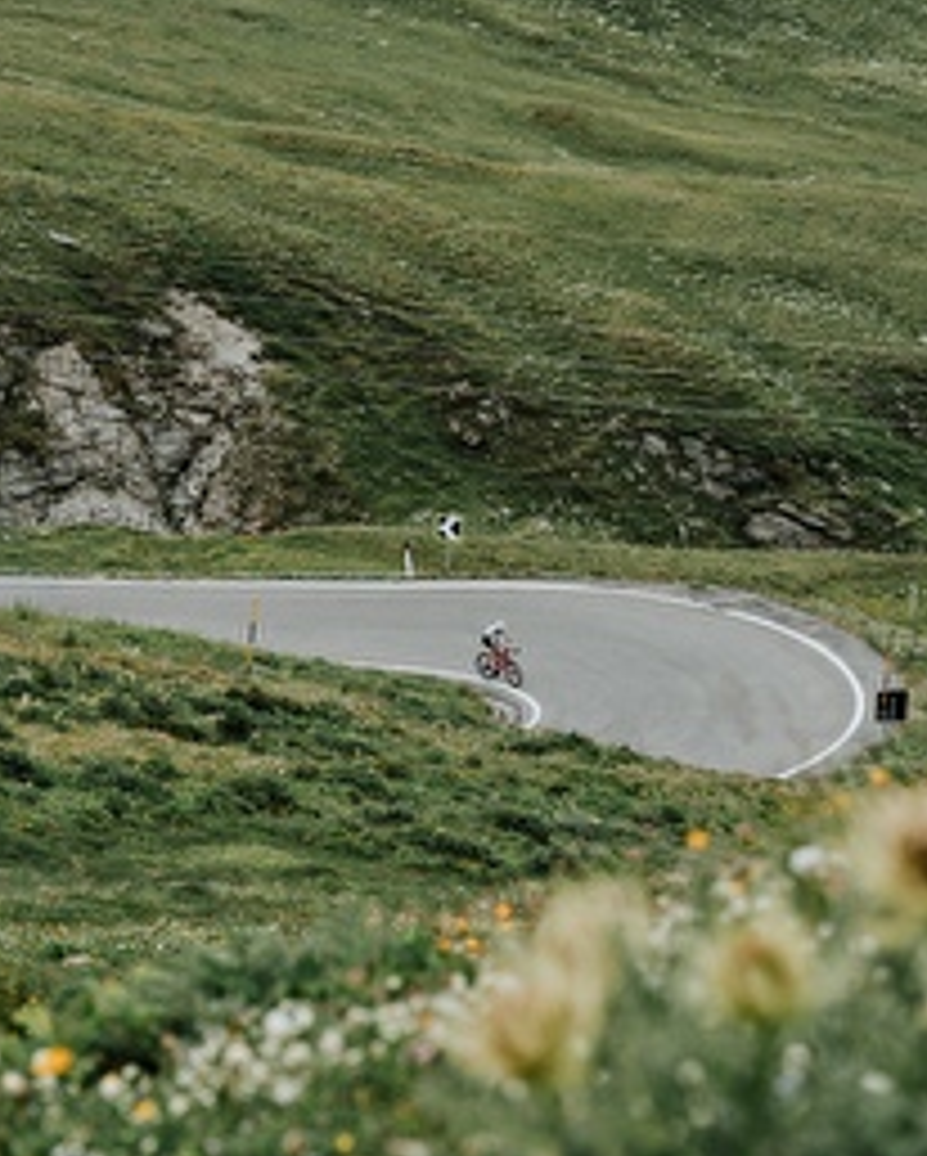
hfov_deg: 13.9
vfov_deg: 17.4
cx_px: 176
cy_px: 641
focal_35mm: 110
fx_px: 3768
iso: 320
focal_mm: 70
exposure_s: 1/1600
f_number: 4
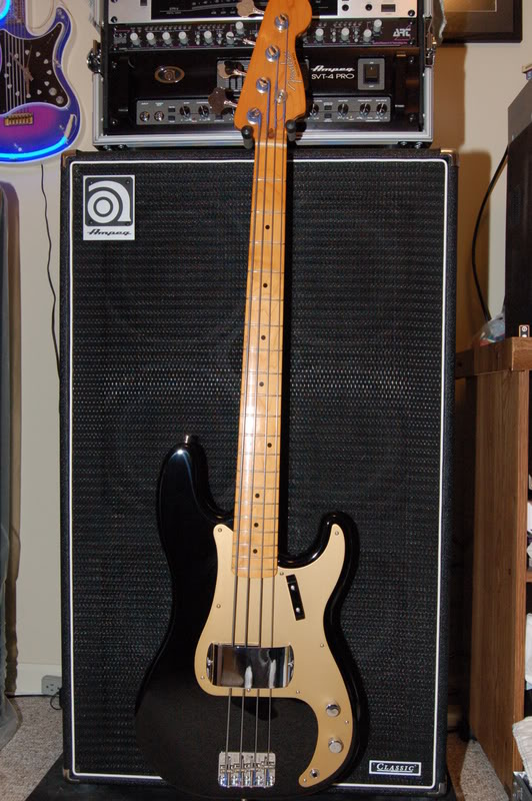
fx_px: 799
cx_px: 266
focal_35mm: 36
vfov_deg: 53.2
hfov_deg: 36.8
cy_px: 400
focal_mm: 24
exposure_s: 1/60
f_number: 7.1
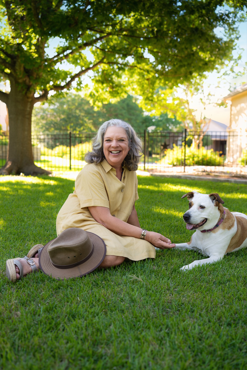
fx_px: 360
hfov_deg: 37.9
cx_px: 124
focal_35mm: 35
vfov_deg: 54.4
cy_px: 185
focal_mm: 35
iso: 200
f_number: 2.8
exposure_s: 1/250
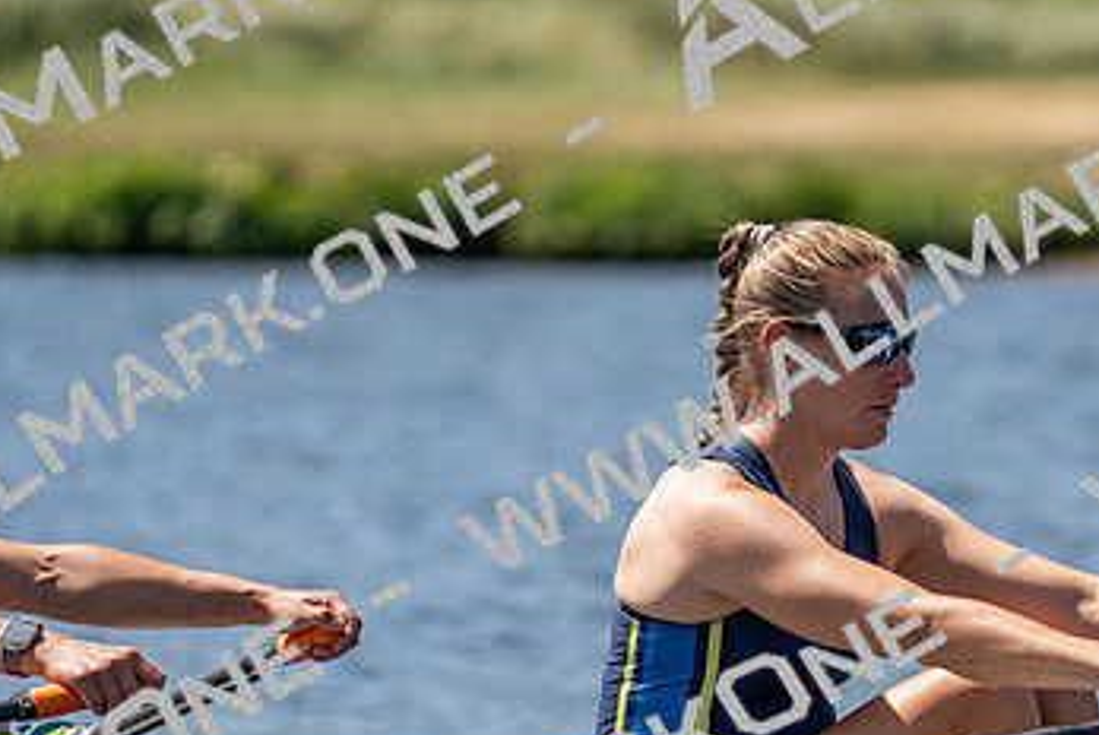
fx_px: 18790
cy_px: 578
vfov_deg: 2.2
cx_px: 852
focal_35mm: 615
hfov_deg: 3.3
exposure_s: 1/2000
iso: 250
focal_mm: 368
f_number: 6.3
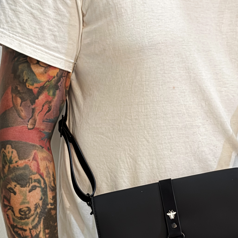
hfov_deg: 20.8
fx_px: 646
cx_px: 151
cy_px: 190
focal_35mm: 83
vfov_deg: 20.7
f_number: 1.8
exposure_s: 1/50
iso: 400
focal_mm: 6.76
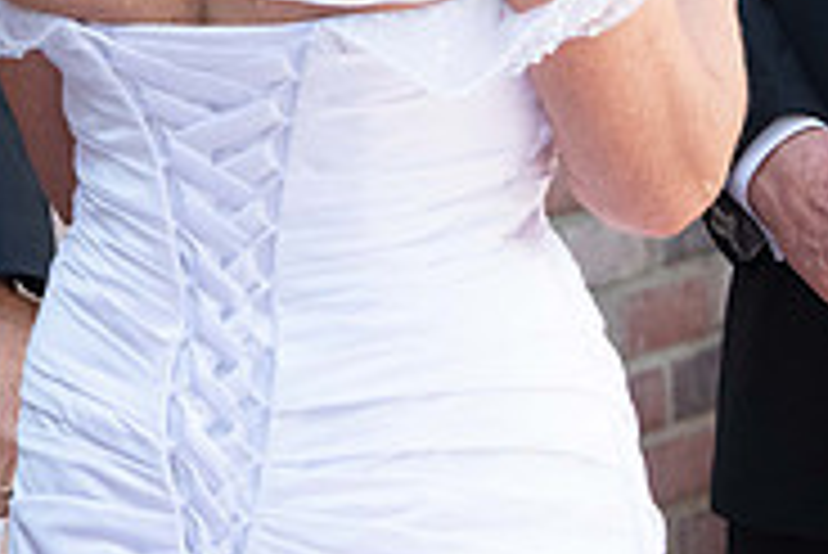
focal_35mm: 347
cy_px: -282
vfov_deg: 3.9
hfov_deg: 5.9
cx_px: 364
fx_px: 7987
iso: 1250
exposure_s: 1/640
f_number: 5.6
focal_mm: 110
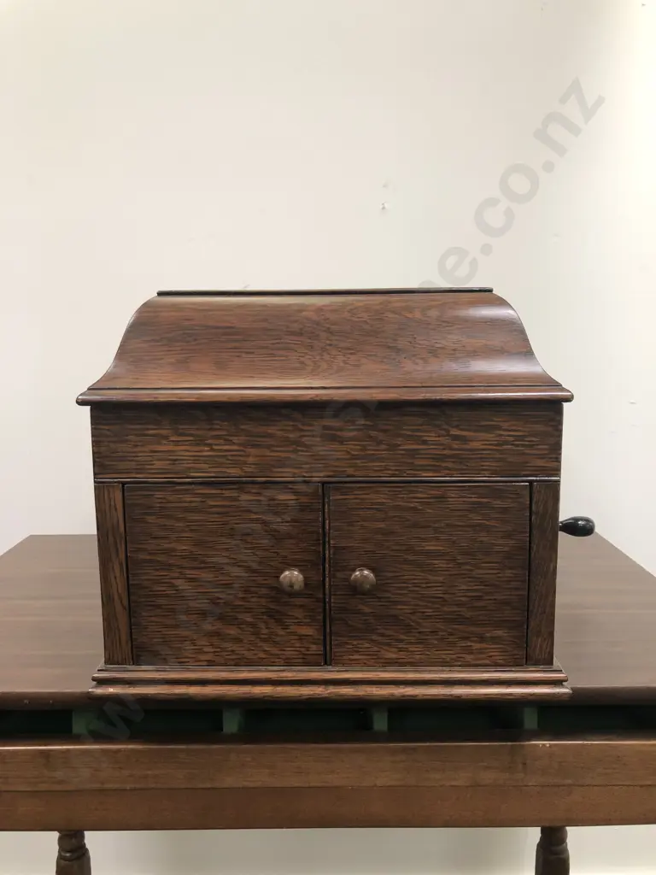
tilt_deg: -8.2
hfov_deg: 49.7
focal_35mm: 28
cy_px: 438
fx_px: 707
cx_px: 328
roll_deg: +1.7
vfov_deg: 63.4
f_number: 1.8
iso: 40
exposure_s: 1/25
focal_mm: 3.99
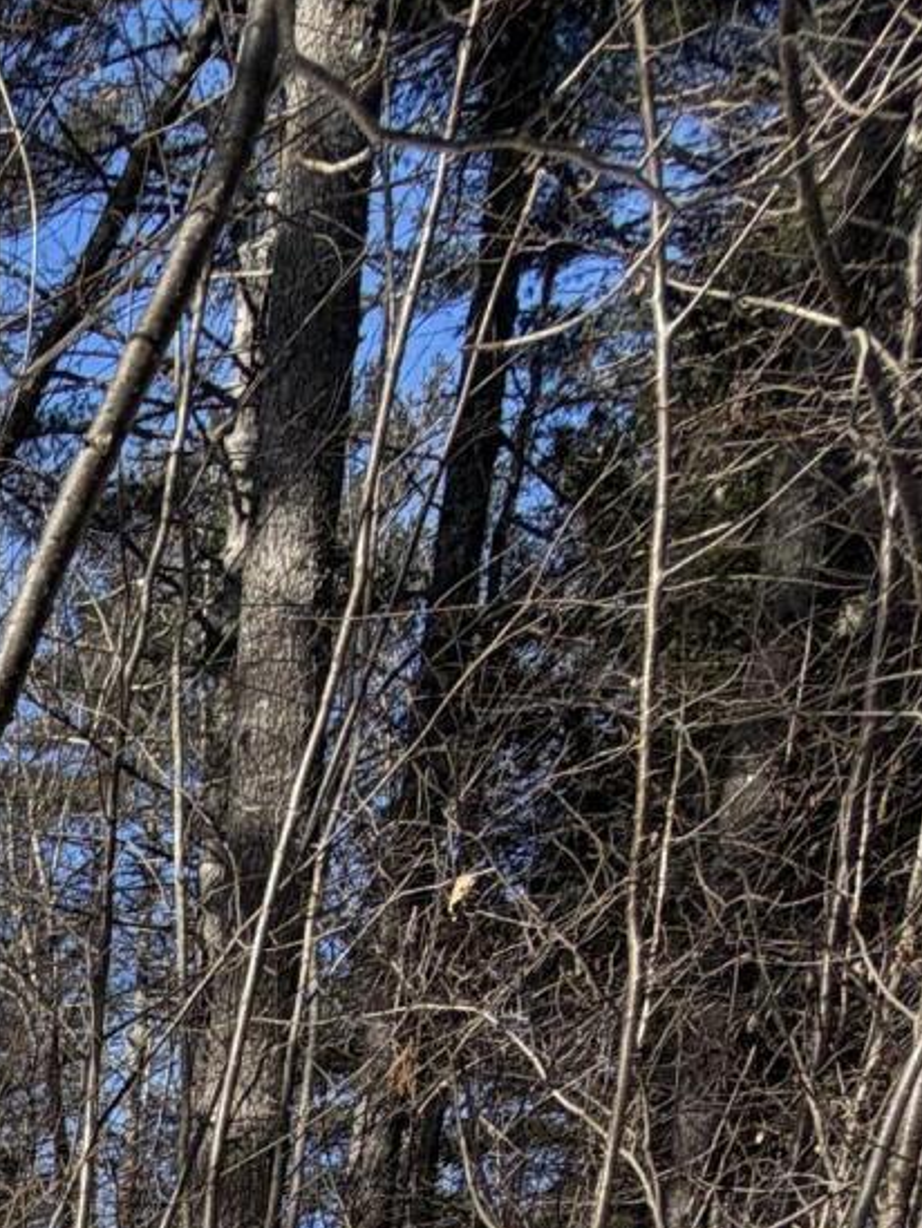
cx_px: -694
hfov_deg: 20.8
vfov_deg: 23.9
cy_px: 2067
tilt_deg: -9.6
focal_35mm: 51
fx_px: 1810
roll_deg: -1.5
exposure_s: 1/770
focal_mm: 2.22
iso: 32
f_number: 2.2
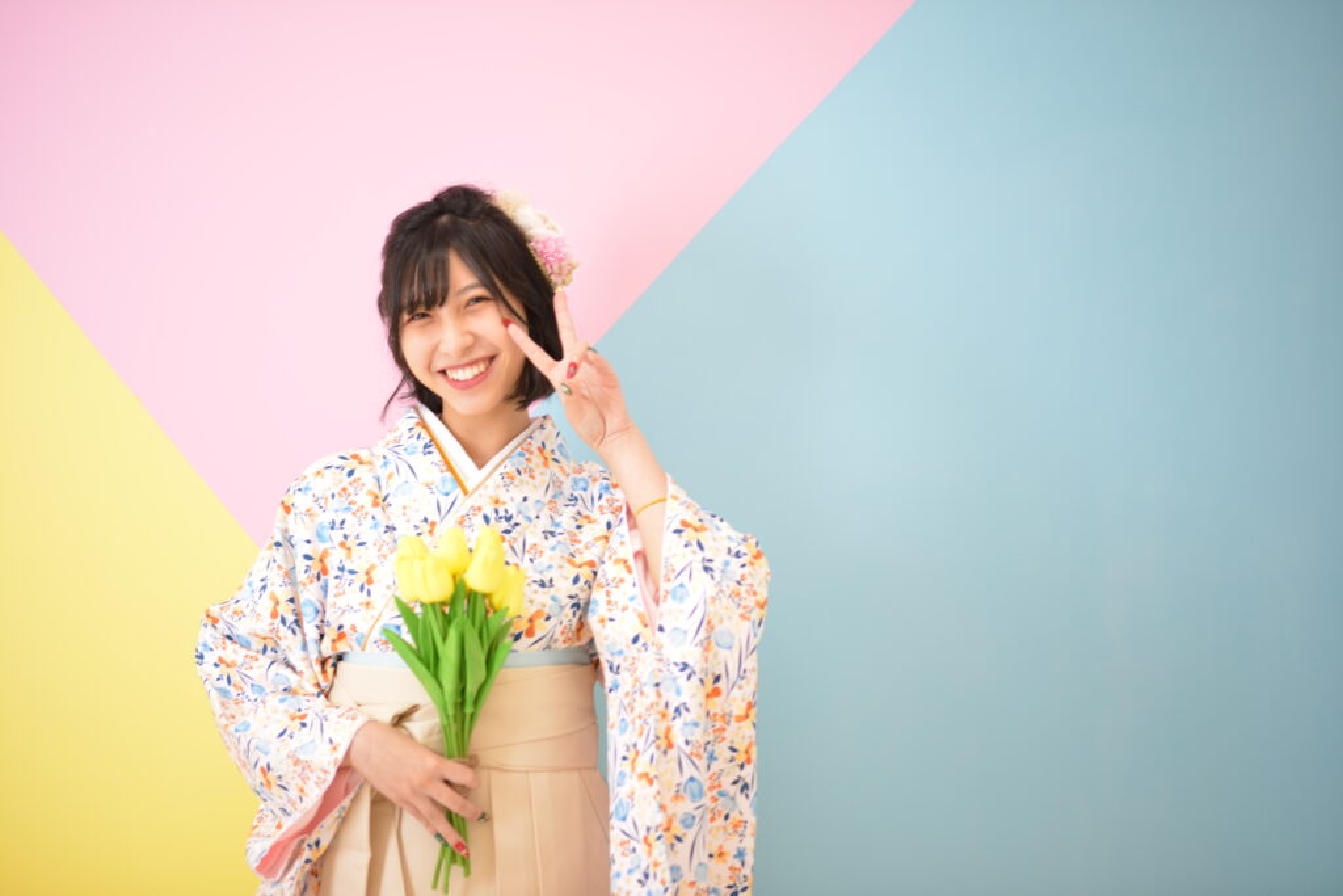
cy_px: 448
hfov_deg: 23.9
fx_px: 3171
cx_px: 672
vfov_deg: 16.1
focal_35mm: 85
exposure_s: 1/160
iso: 160
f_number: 1.8
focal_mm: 85
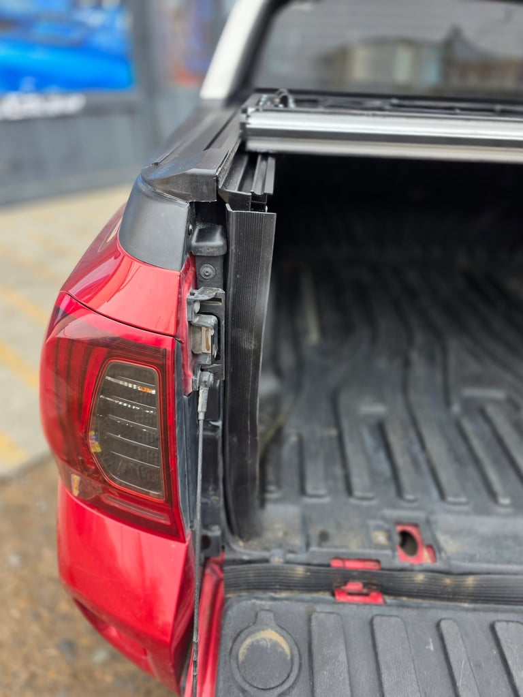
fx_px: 463
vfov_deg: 73.9
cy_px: 348
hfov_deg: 58.9
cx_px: 262
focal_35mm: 23
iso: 80
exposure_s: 1/180
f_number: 1.7
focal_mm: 6.3
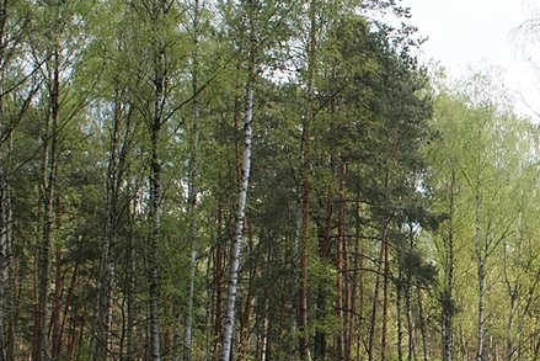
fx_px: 1200
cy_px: 293
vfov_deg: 16.9
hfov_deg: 24.3
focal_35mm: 80
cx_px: 533
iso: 100
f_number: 8
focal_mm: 26
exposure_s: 1/80
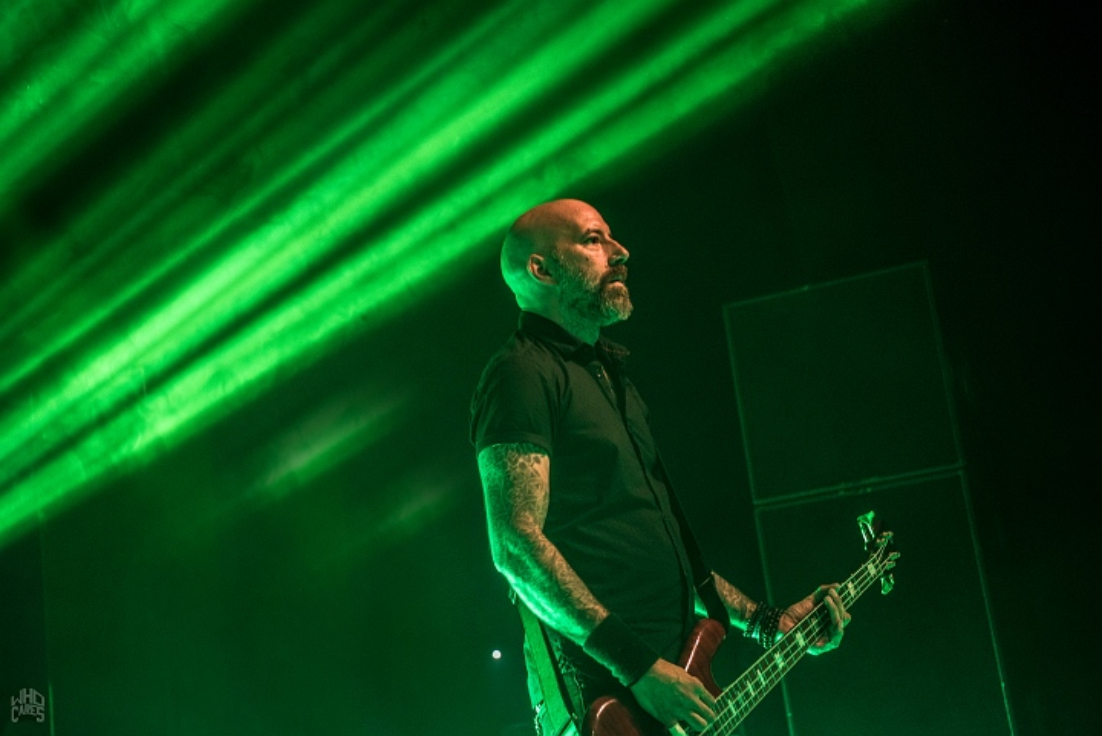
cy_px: 368
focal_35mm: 70
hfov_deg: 28.8
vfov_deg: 19.5
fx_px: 2144
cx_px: 551
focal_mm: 70
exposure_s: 1/125
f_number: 2.8
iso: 800
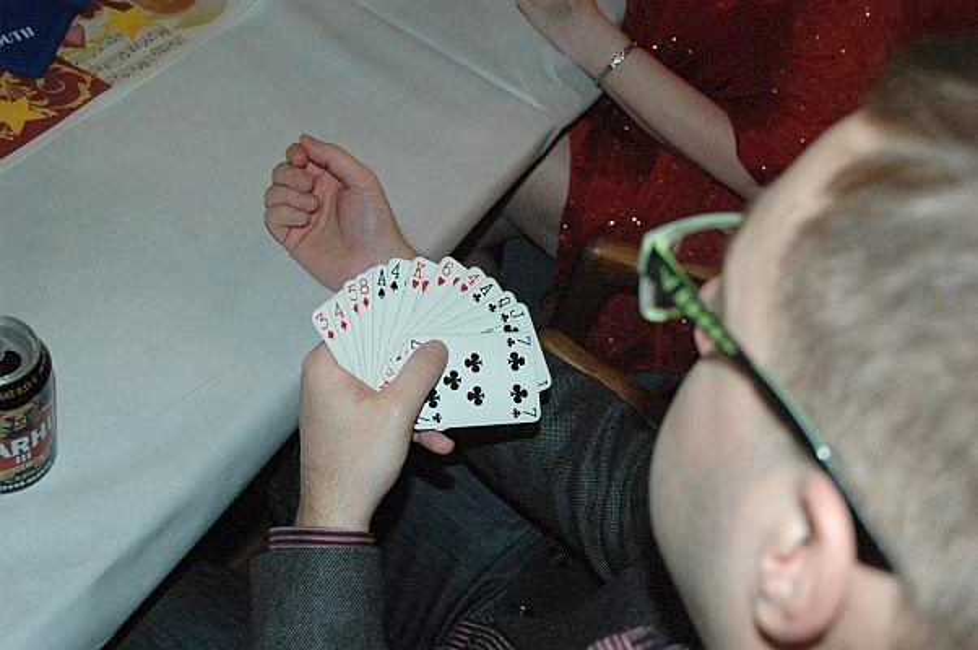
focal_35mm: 44
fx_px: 1180
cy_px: 325
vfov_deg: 30.8
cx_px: 489
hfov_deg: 45.0
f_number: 5
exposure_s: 1/60
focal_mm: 29
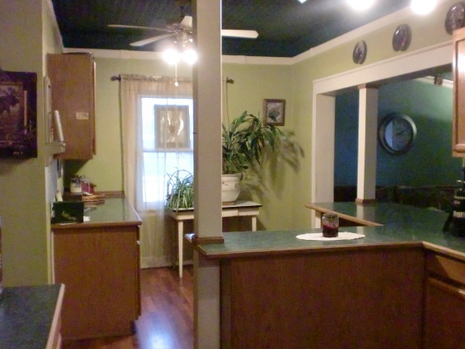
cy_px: 186
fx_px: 551
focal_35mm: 41
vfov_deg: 35.1
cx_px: 264
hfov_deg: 45.6
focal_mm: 6.3
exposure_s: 1/60
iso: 1250
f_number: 3.1
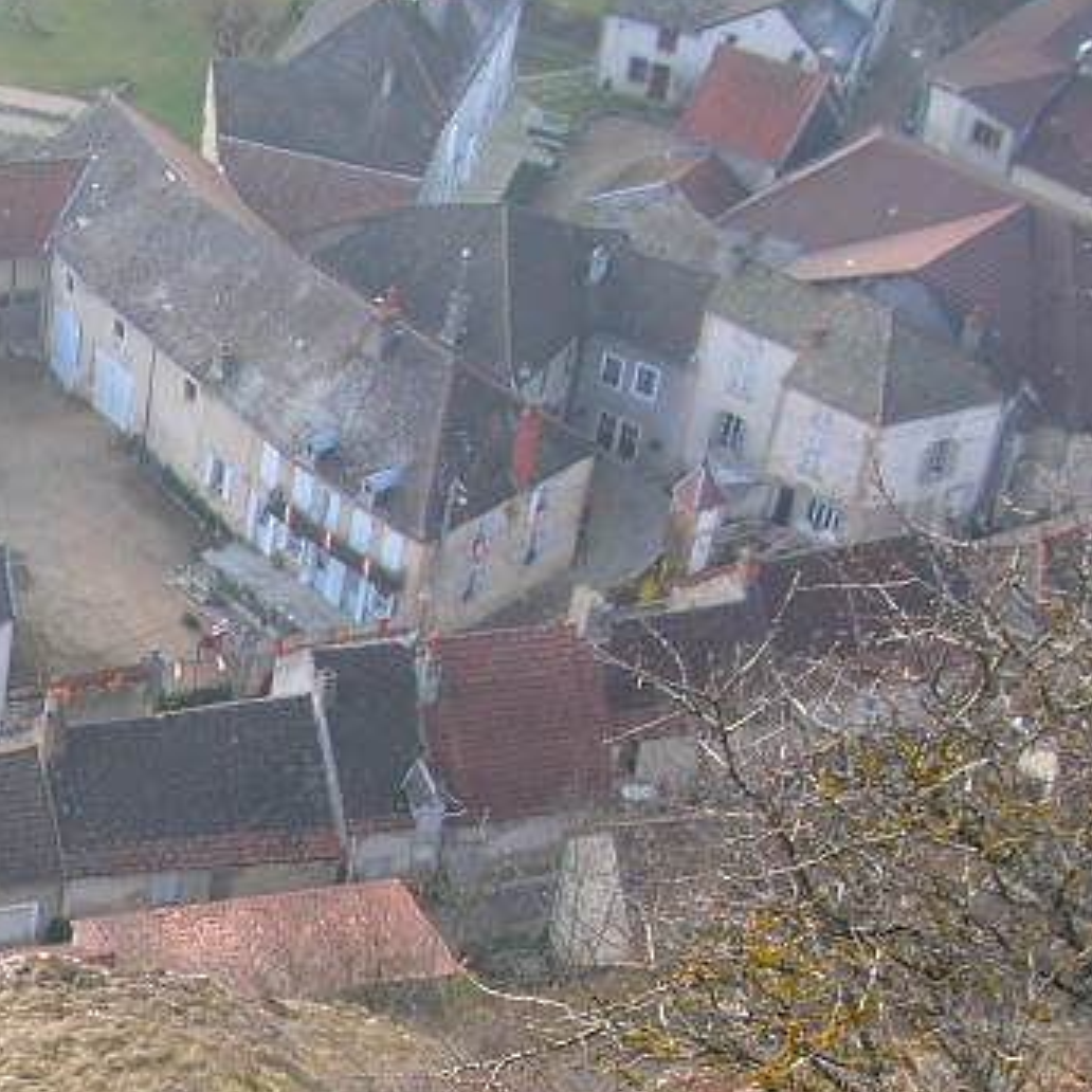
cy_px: 870
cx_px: -168
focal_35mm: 92
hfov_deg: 18.1
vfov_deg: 18.7
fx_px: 3284
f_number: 2.8
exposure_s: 1/64.1
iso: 50
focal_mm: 5.8
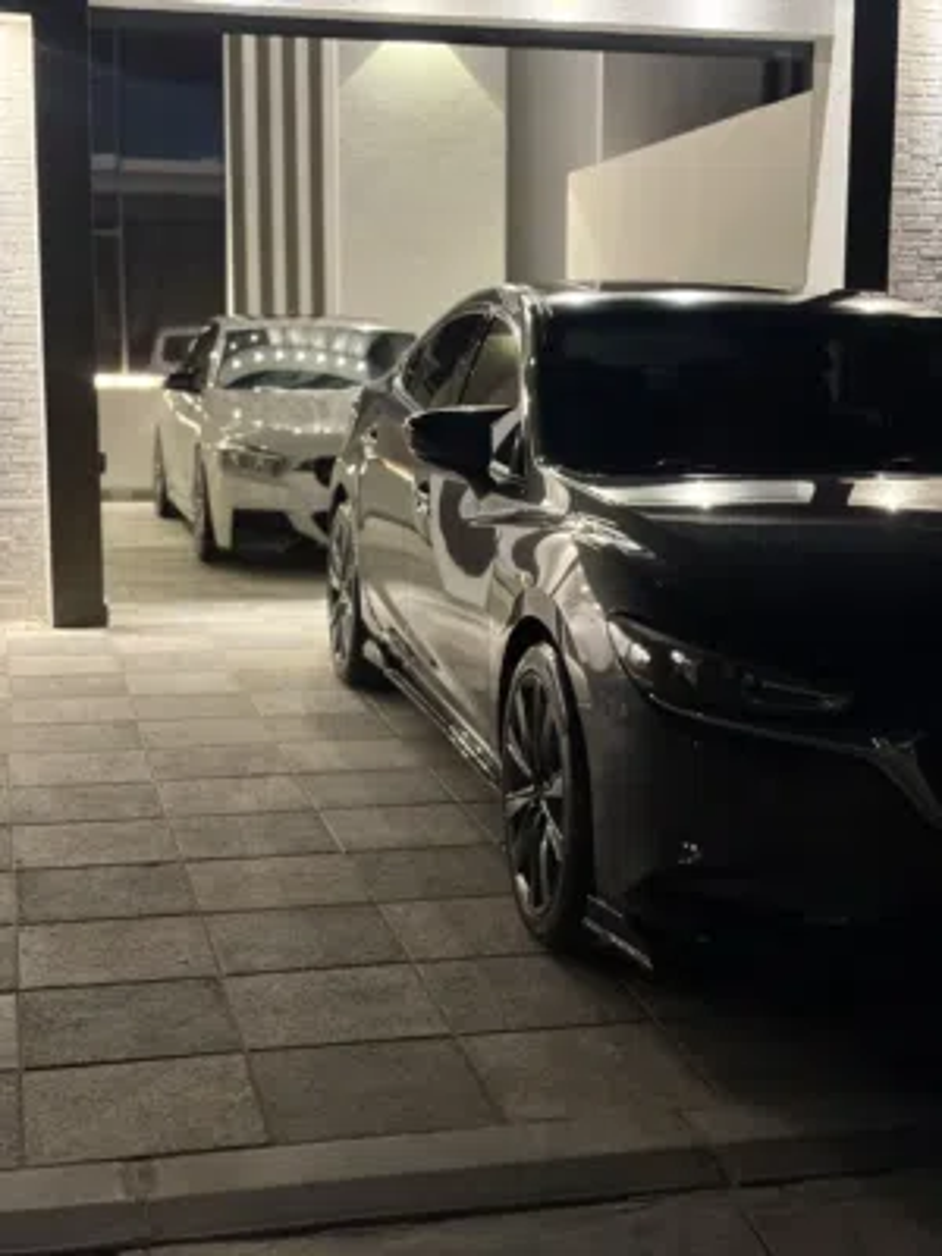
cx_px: 471
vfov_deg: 36.8
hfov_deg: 28.0
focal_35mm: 52
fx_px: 1887
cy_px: 628
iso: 320
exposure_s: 1/20
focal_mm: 5.96
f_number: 1.6
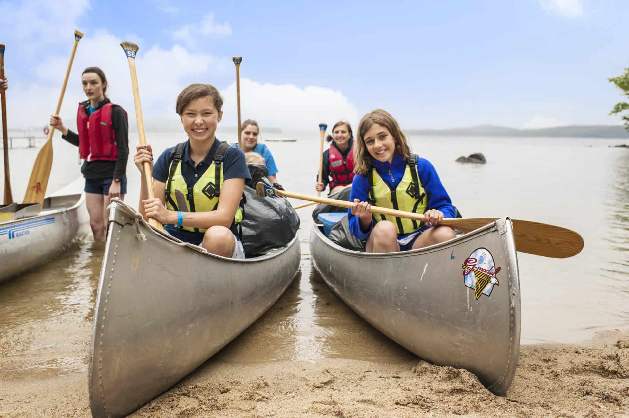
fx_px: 611
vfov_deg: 37.8
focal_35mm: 35
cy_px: 209
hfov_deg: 54.5
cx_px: 314
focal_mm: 35
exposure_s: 1/1000
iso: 640
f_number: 5
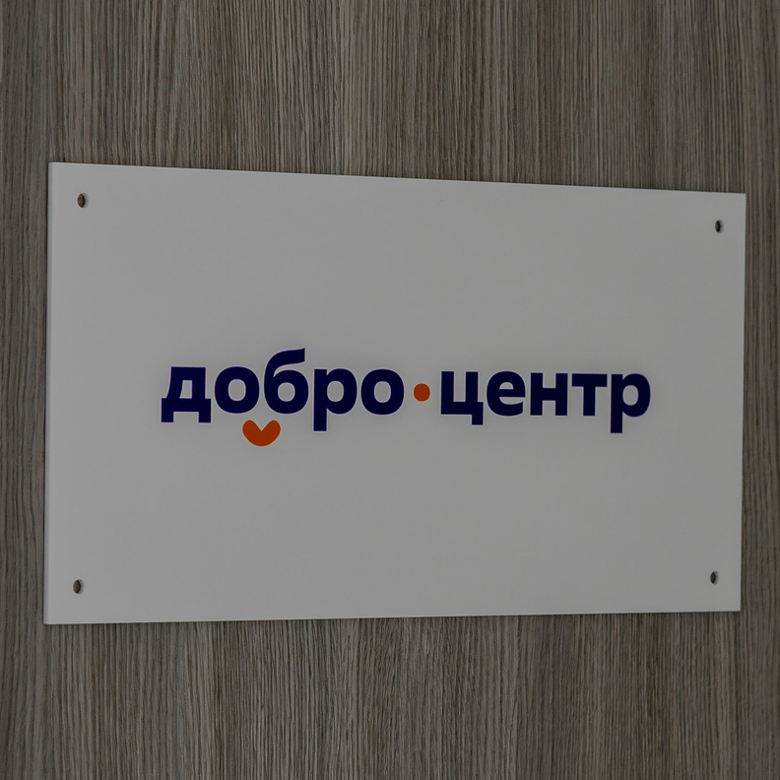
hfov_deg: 8.5
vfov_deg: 8.5
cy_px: 555
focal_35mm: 206
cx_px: 595
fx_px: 5252
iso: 1000
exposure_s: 1/160
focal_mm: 75
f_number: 3.2
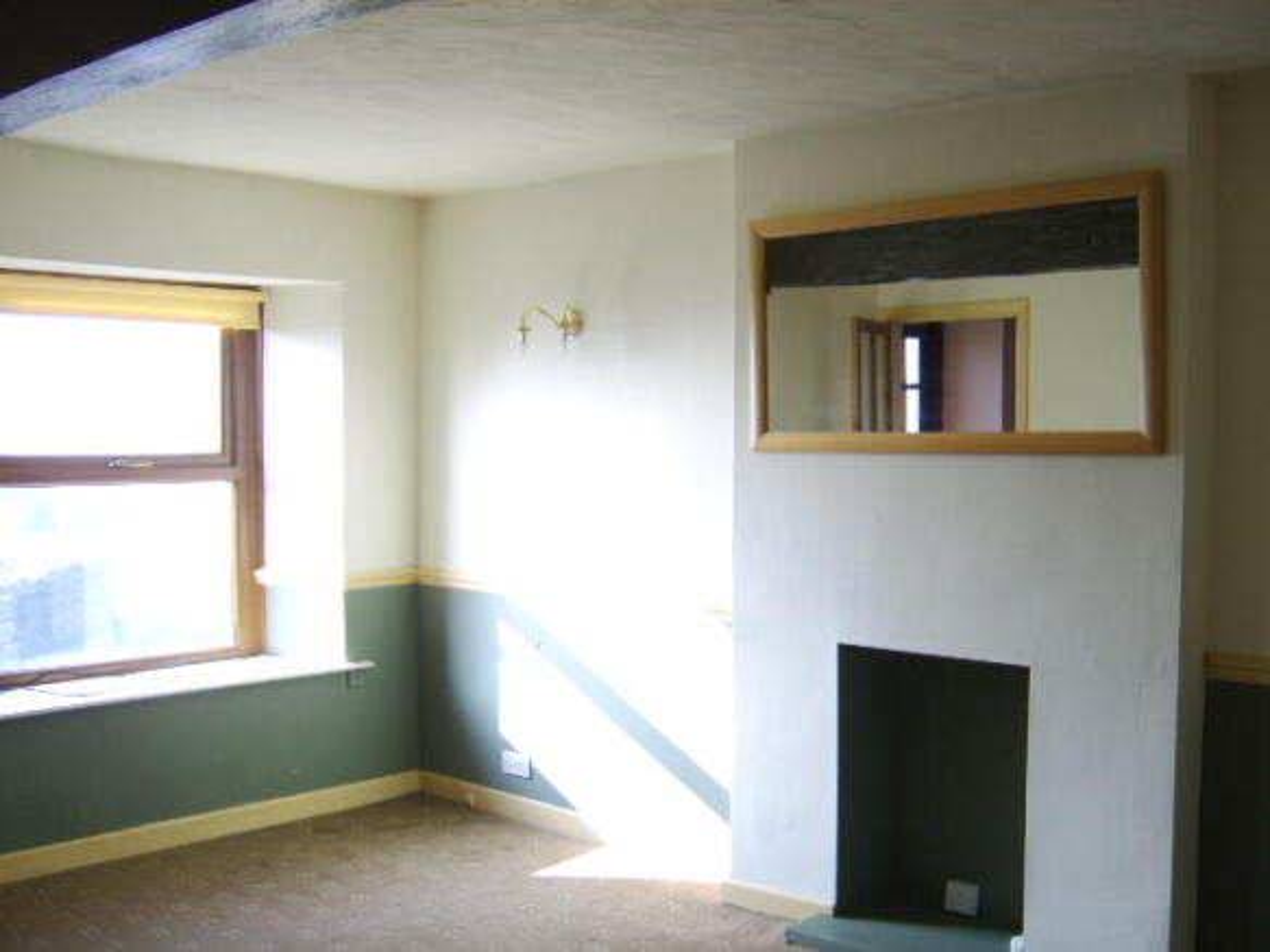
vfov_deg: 45.4
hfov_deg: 58.4
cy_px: 476
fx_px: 1137
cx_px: 635
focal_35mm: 31
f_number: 2.7
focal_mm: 8.13
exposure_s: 1/54
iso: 71
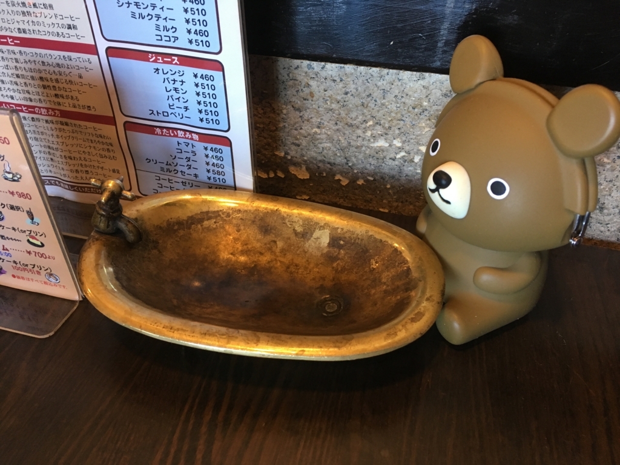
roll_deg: +0.8
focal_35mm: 29
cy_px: 232
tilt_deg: -37.5
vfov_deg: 48.2
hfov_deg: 61.7
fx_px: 519
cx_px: 310
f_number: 2.2
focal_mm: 4.15
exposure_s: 1/30
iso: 125
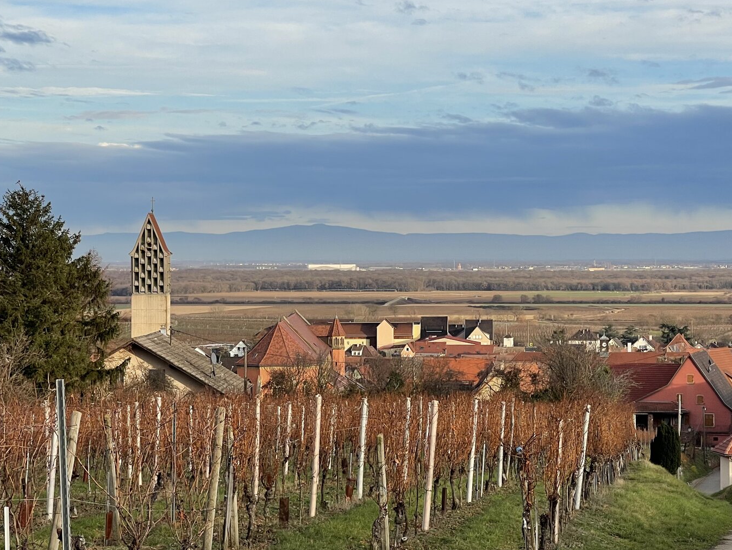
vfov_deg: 15.6
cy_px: 274
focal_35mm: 95
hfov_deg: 20.6
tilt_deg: -0.6
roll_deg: +0.2
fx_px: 2009
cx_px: 433
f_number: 2.2
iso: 20
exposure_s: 1/881
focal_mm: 7.5
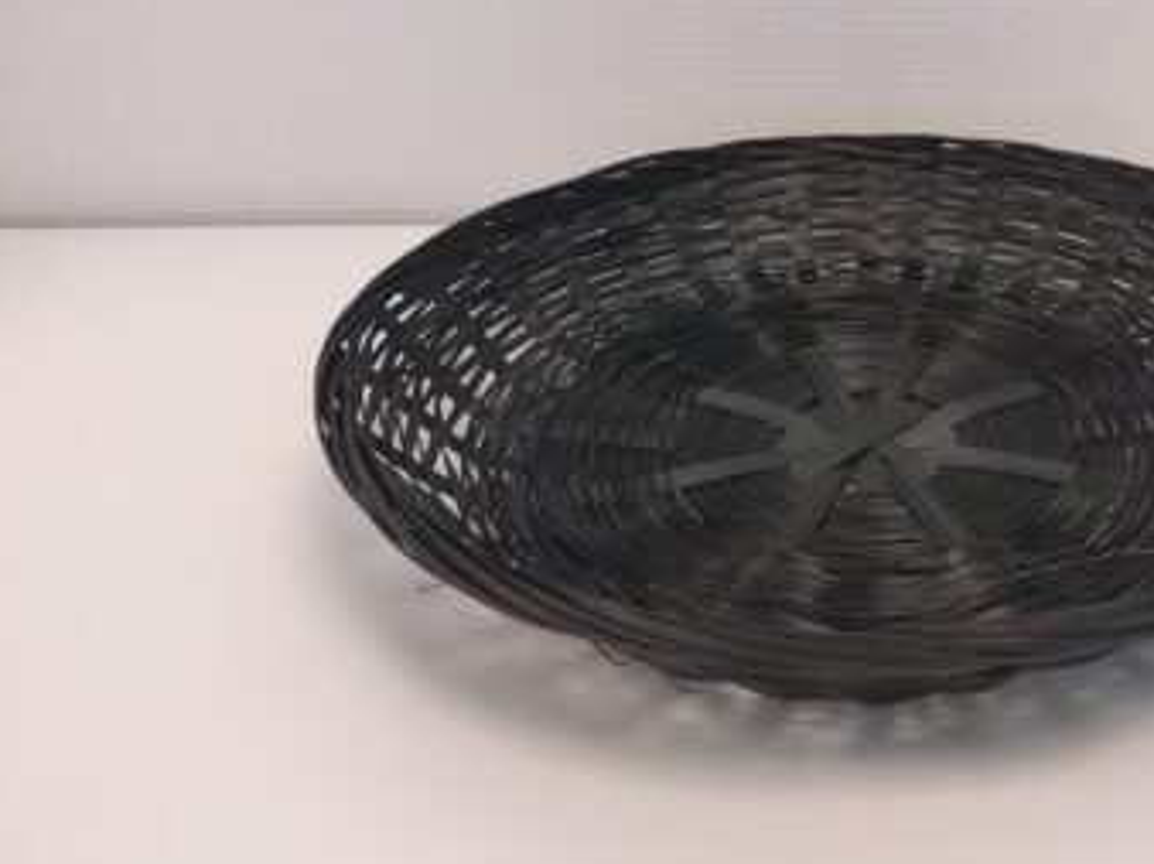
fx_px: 1233
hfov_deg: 48.8
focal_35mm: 37
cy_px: 405
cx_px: 819
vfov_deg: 38.6
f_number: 1.7
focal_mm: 4.71
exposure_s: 1/100
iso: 243
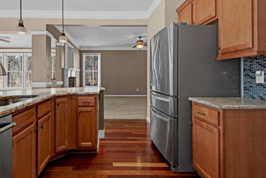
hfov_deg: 83.0
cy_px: 75
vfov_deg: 61.7
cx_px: 108
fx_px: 148
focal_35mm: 20
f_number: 5.6
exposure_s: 1/160
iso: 320
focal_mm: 16
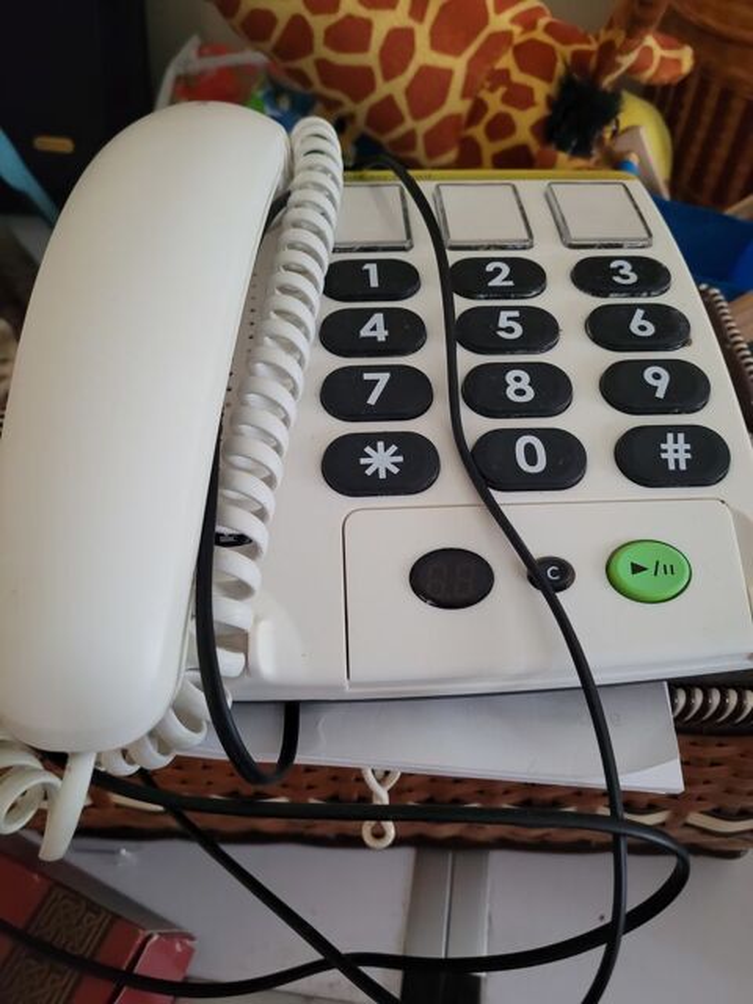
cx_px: 376
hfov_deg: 53.1
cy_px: 502
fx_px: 754
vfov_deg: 67.3
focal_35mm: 26
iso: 800
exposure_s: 1/50
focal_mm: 5.4
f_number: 1.8
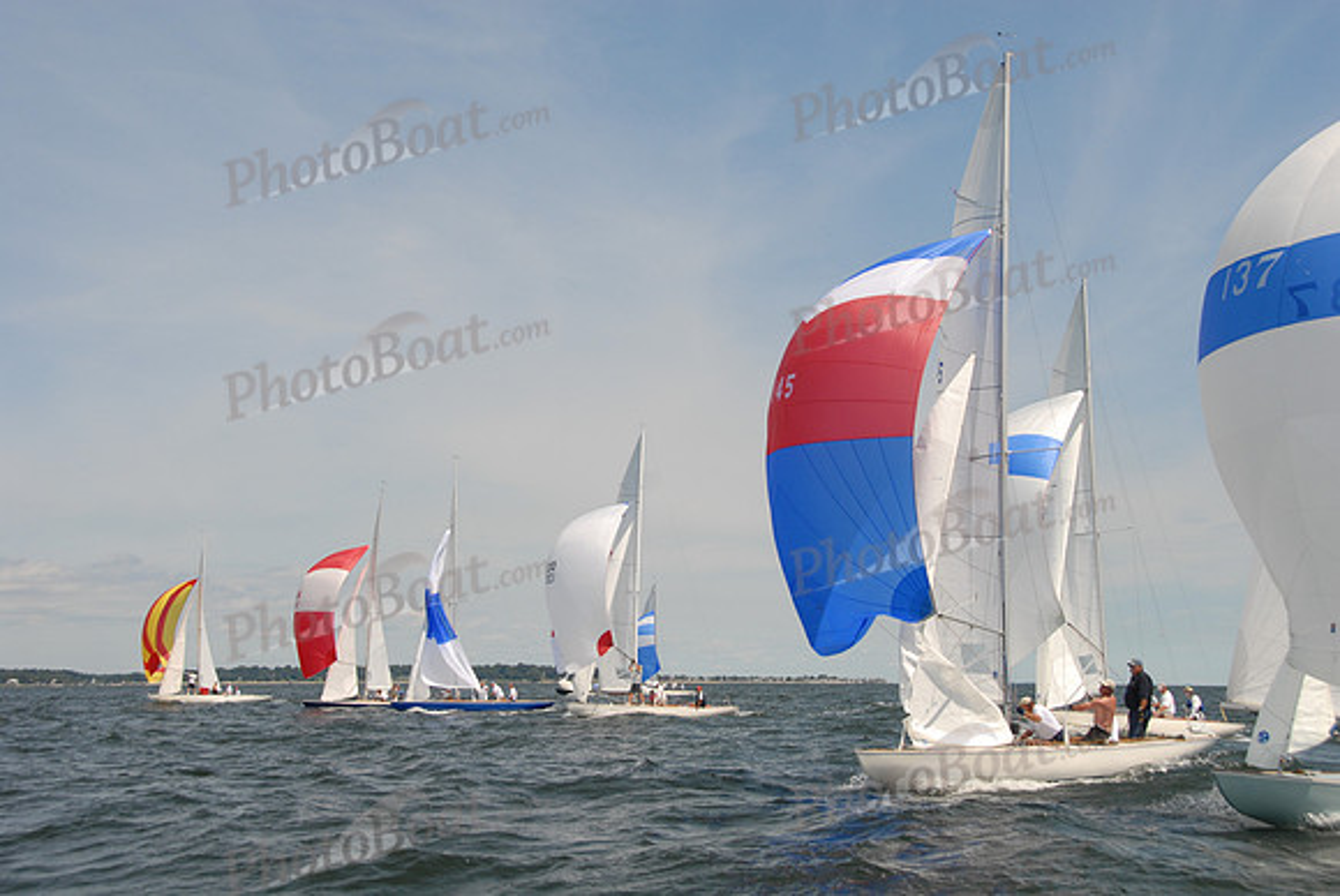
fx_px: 1788
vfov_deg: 28.1
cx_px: 670
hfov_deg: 41.1
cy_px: 448
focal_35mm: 48
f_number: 6.3
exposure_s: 1/640
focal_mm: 32
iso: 200
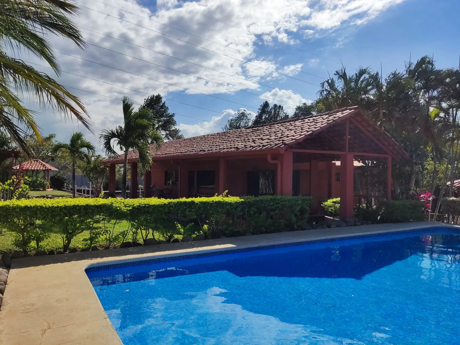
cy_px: 172
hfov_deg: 69.4
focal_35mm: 25
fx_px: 332
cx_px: 230
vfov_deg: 54.9
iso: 50
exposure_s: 1/5013
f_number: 1.79
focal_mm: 4.71
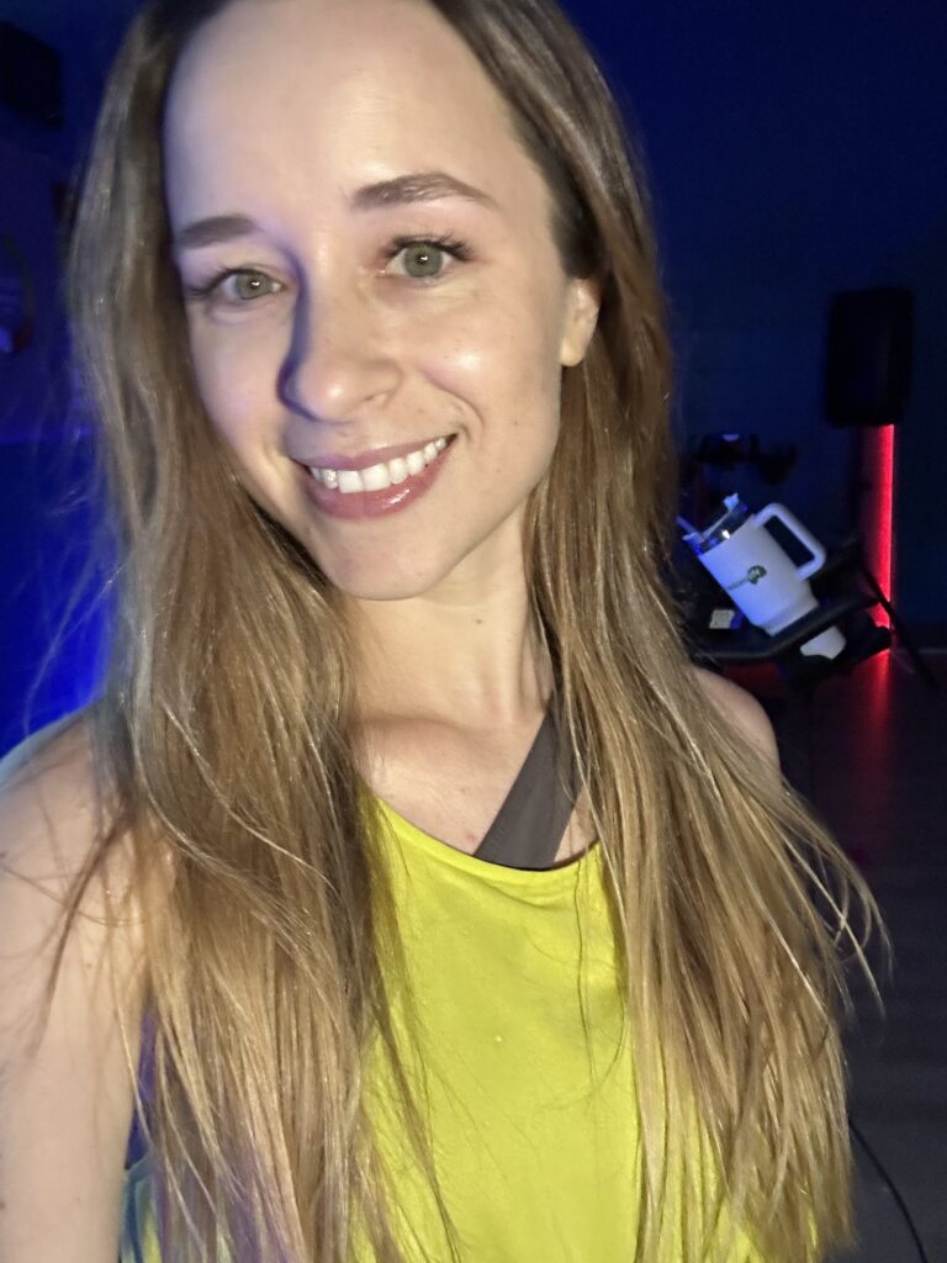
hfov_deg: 46.8
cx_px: 474
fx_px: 1094
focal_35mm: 30
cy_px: 632
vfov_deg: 60.0
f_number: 1.9
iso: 250
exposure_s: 1/40
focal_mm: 2.69
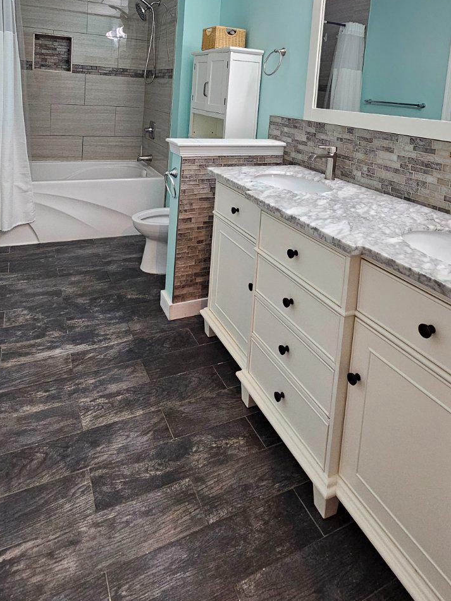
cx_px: 208
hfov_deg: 63.3
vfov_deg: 71.3
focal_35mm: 21
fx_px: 365
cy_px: 123
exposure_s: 1/30
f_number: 2.2
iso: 320
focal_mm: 2.2
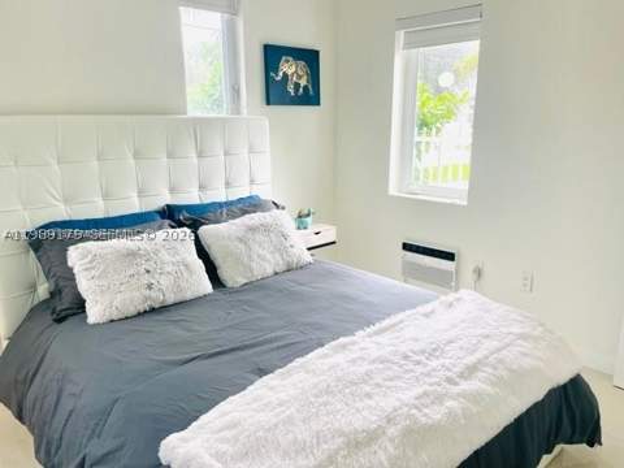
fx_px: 469
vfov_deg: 53.1
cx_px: 312
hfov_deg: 67.3
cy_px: 234
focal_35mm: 26
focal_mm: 4.2
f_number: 1.6
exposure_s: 1/126
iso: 32
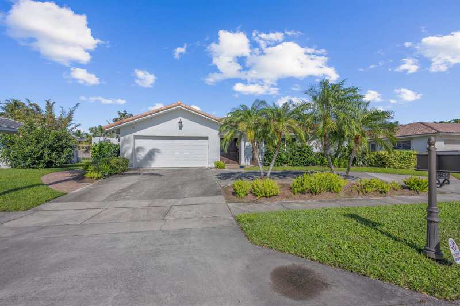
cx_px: 230
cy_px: 153
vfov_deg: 77.3
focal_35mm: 15
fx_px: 192
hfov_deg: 100.4
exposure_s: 1/1250
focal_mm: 15
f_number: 4
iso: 200
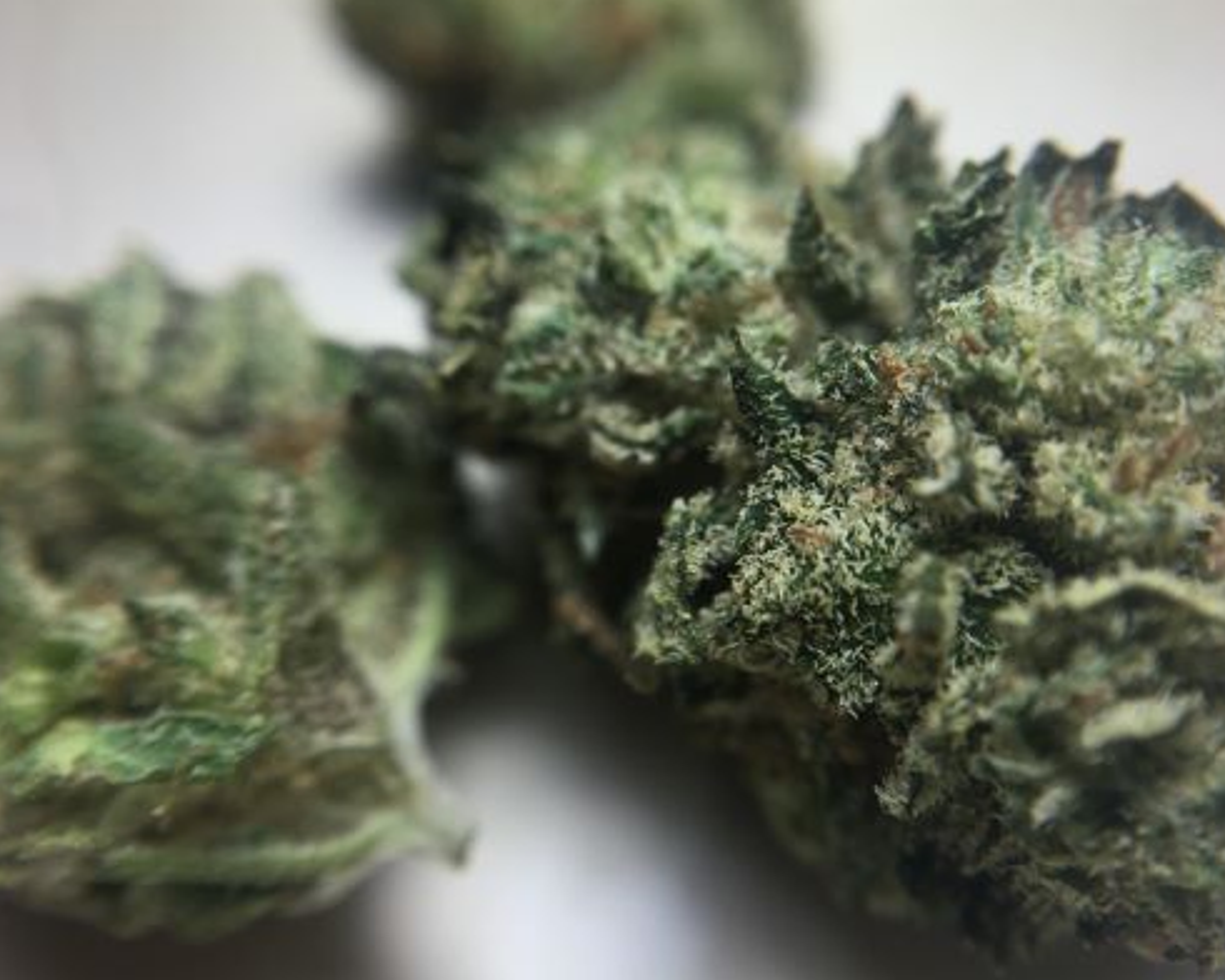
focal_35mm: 37
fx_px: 1341
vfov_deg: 40.1
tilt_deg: -53.4
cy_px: 505
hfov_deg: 49.0
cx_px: 655
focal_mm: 4.15
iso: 25
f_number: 2.2
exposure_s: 1/235
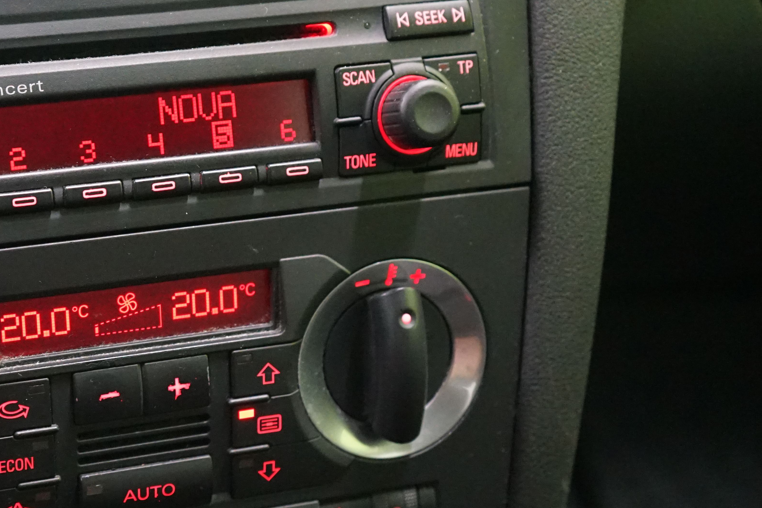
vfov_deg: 19.5
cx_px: 105
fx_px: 1482
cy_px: 234
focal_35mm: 70
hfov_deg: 28.0
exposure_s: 1/25
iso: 6400
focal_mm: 37
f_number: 4
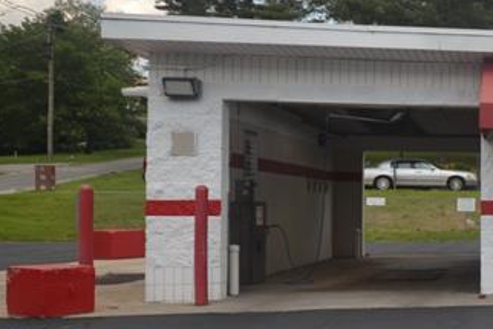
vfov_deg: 24.7
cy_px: 190
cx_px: 681
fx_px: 751
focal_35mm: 55
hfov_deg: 28.1
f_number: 5.6
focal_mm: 11.5
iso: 110
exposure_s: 1/125
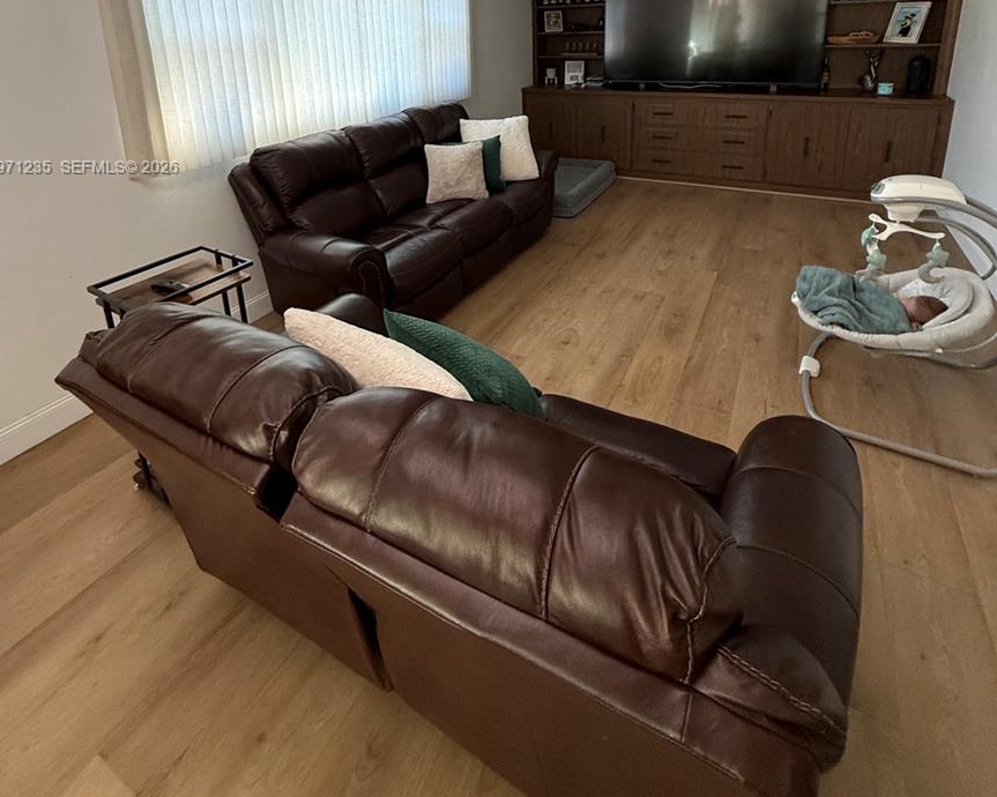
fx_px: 561
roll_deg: +1.5
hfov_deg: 83.3
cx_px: 484
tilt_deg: -13.0
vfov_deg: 65.0
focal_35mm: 19
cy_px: 169
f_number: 2.2
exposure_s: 1/120
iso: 320
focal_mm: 2.22
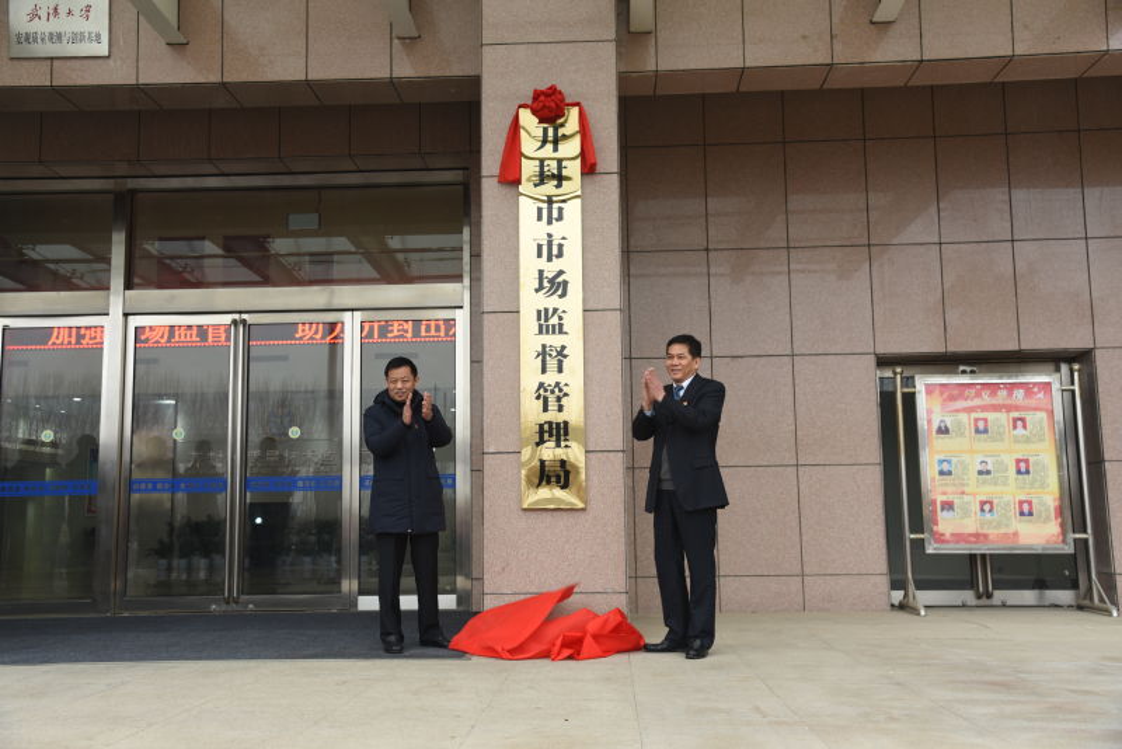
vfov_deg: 37.9
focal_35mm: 35
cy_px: 374
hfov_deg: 54.4
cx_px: 561
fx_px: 1091
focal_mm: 35
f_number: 5
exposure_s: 1/40
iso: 100
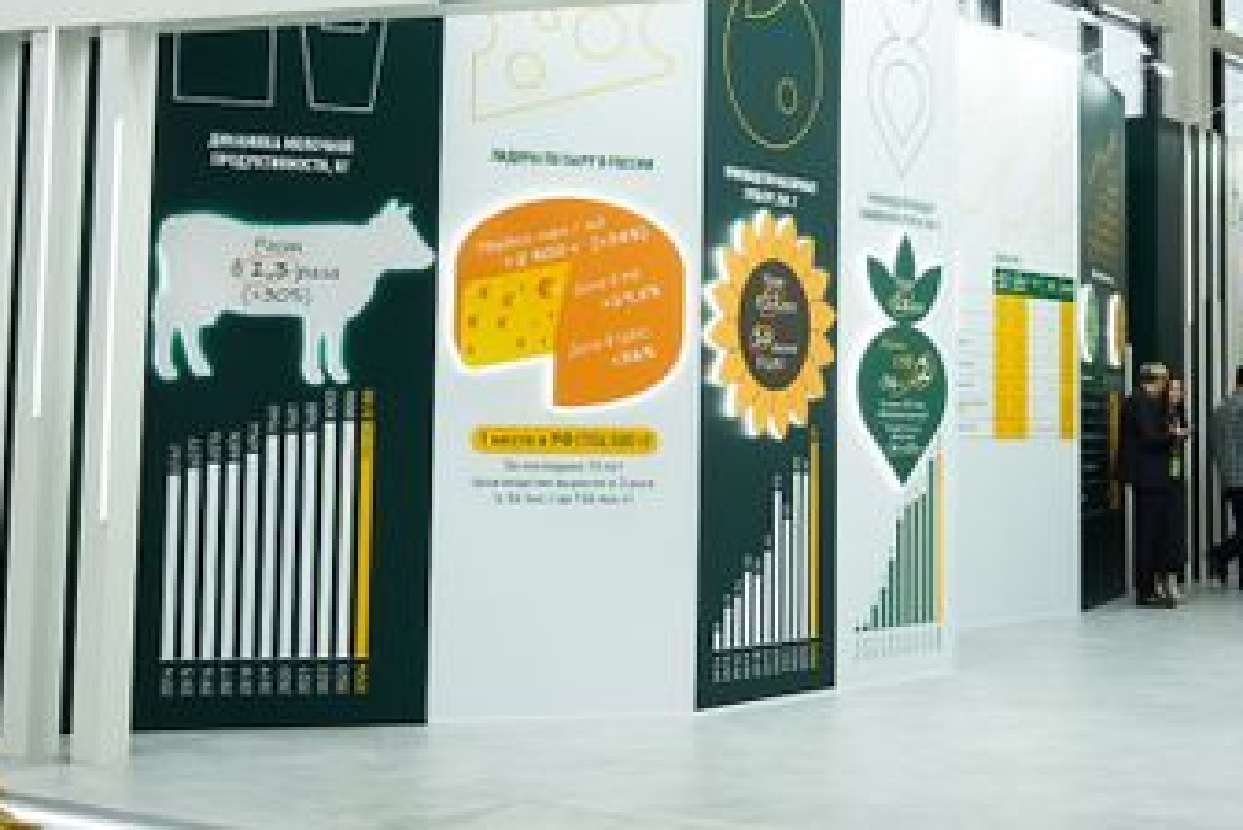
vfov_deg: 21.8
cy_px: 247
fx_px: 2142
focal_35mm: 62
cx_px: 710
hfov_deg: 32.3
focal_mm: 30
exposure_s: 1/250
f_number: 4
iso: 400
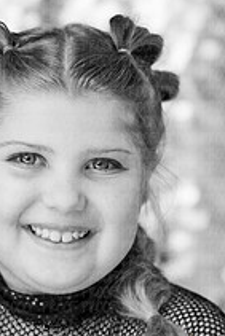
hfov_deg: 7.6
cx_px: 37
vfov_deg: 11.3
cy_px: 248
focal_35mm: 181
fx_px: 1694
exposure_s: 1/800
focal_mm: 85
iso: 1250
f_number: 2.8
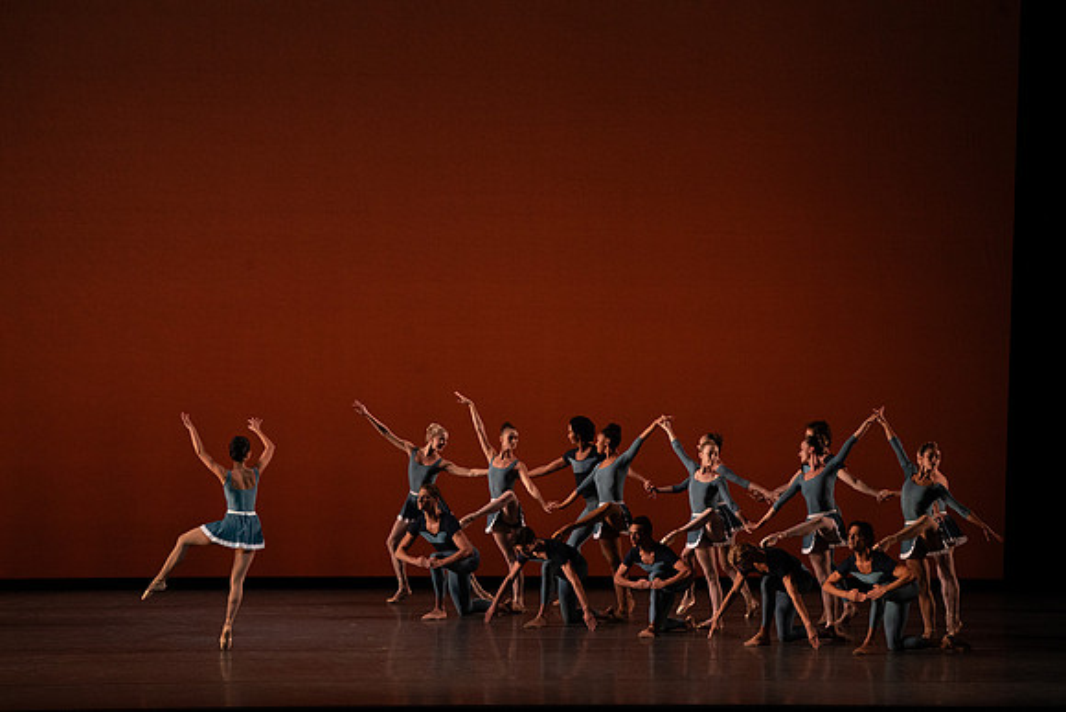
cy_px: 356
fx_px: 4739
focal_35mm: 160
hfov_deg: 12.8
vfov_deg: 8.6
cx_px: 533
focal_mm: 160
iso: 5000
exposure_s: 1/400
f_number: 9
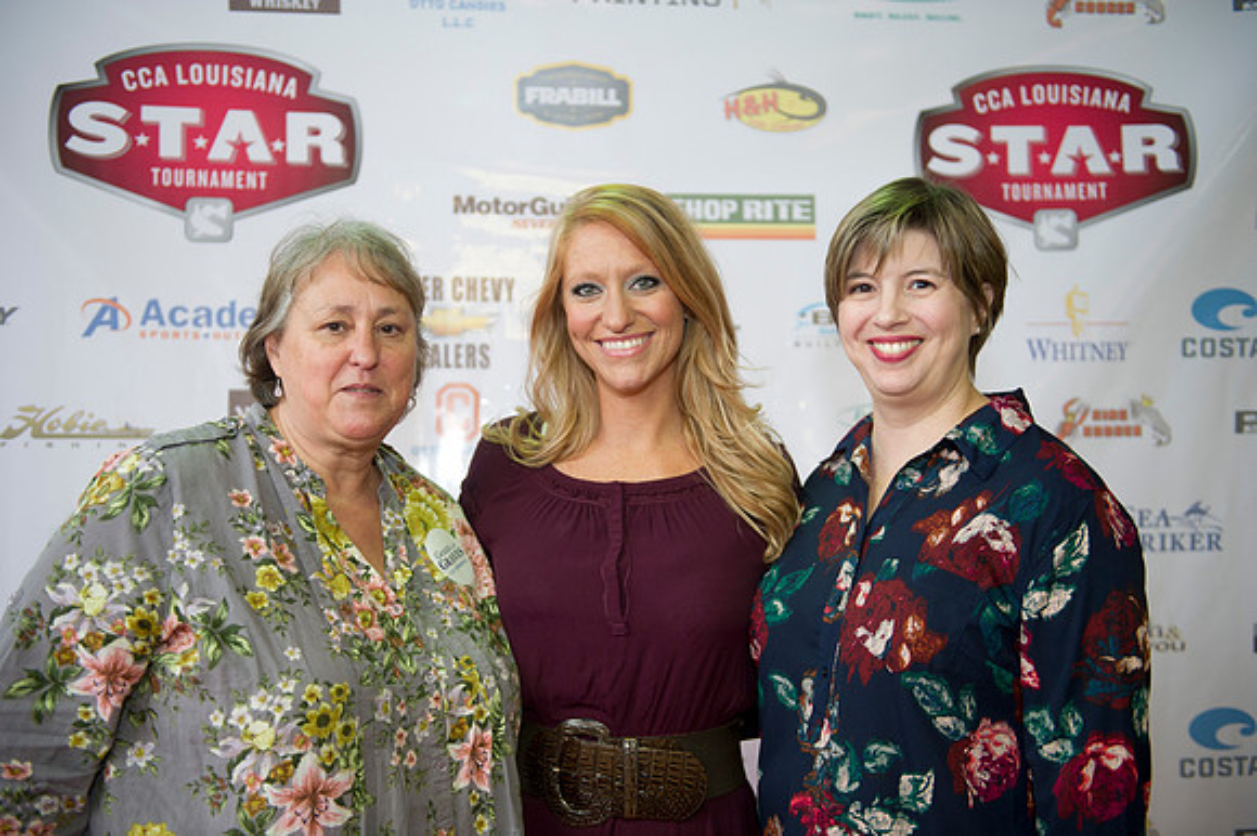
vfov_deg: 35.0
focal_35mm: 38
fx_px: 1326
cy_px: 418
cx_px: 628
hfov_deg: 50.7
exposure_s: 1/100
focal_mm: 38
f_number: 2.8
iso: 640
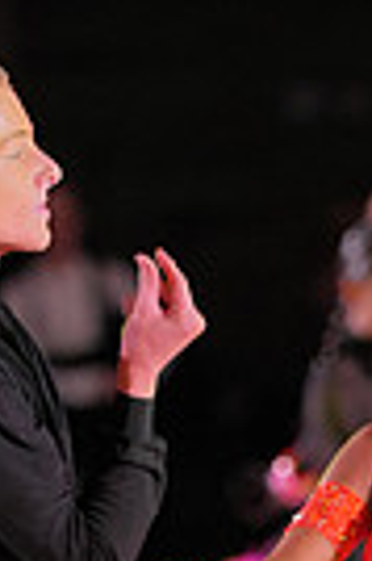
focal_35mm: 742
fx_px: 11530
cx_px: 424
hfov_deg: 1.8
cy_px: 825
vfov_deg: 2.8
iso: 1250
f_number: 2.8
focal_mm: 171
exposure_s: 1/400
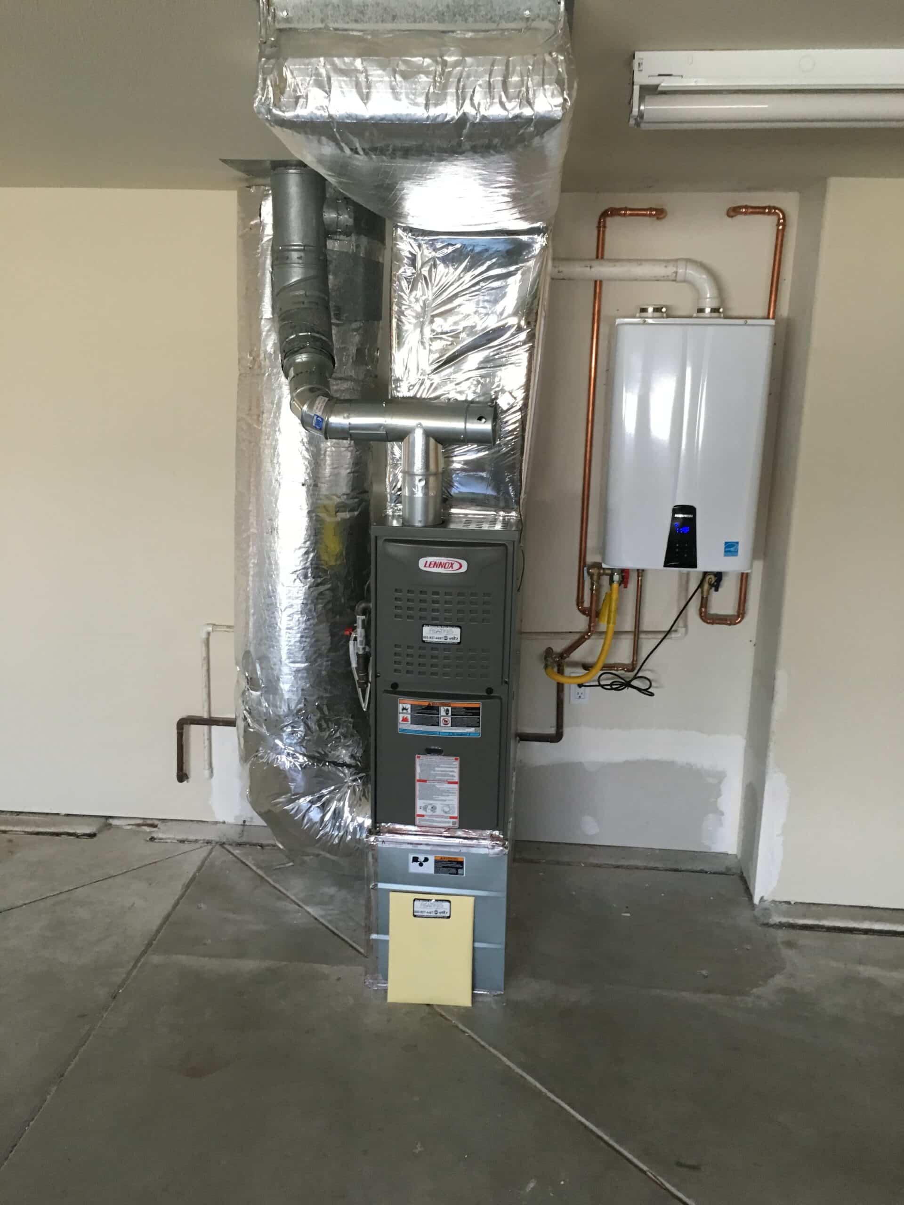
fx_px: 1010
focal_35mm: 29
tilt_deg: -11.1
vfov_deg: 61.7
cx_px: 452
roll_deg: -1.6
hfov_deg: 48.2
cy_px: 602
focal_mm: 4.15
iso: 160
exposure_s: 1/30
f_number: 2.2
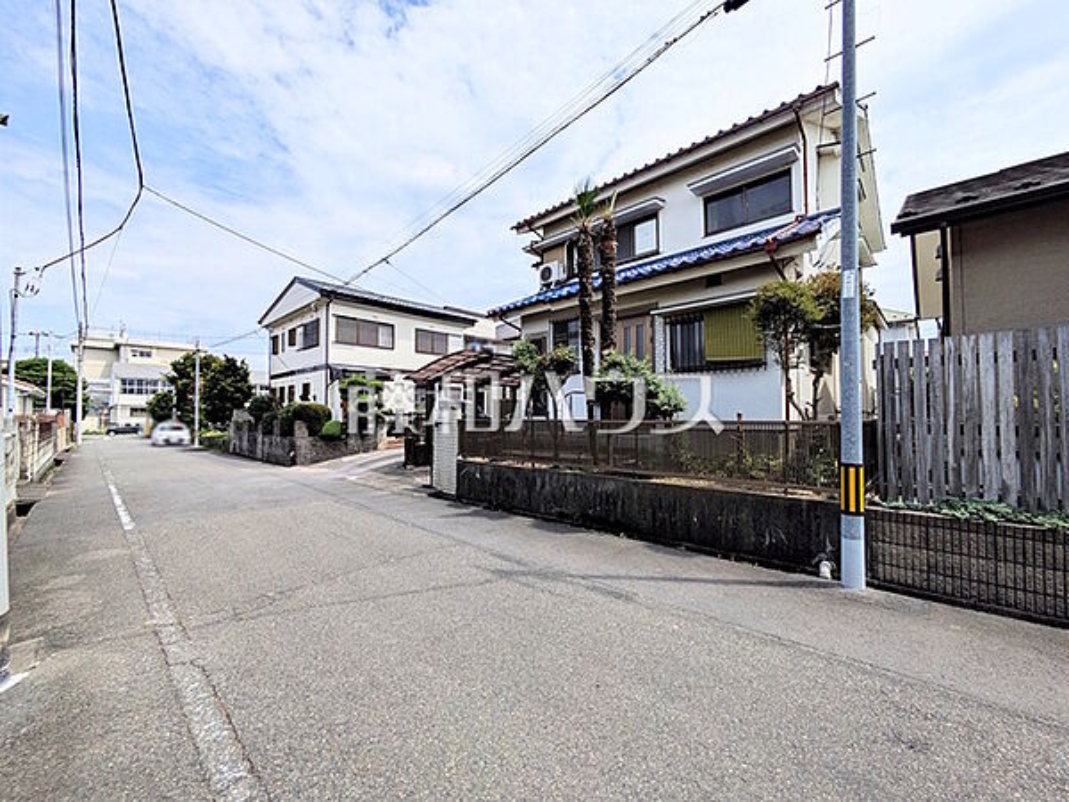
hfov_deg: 102.1
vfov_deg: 85.7
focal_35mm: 14
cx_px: 534
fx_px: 432
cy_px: 401
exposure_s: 1/3106
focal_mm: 1.83
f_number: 2.2
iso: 53
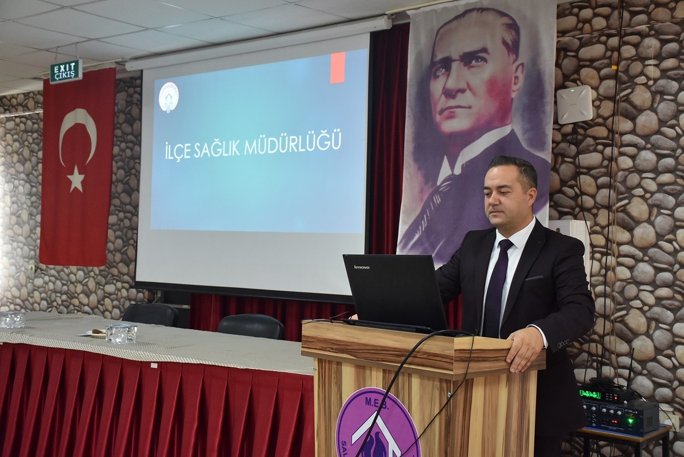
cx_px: 342
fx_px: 913
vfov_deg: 28.1
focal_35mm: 48
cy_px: 228
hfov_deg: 41.1
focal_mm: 32
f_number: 4
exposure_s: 1/60
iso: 1250
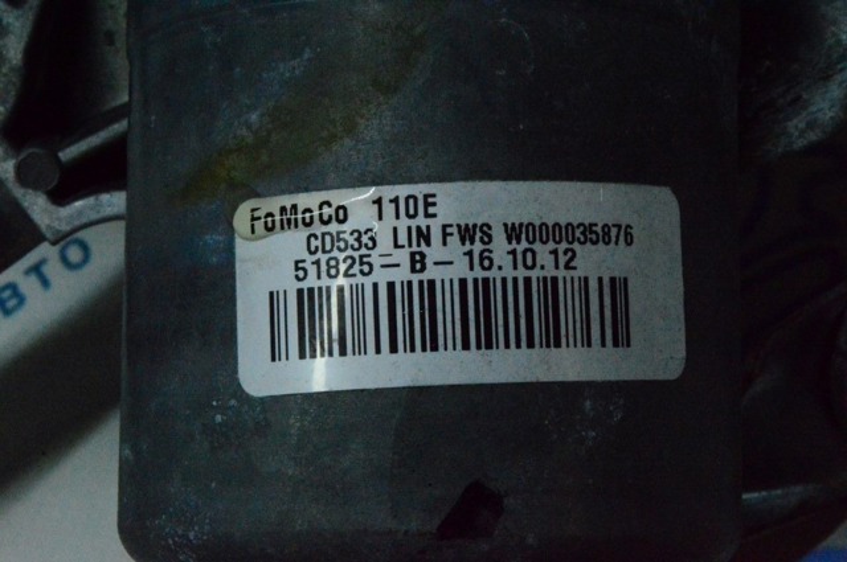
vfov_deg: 16.5
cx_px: 424
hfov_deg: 24.6
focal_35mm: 82
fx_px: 1939
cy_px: 281
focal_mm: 55
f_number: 36
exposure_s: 1/100
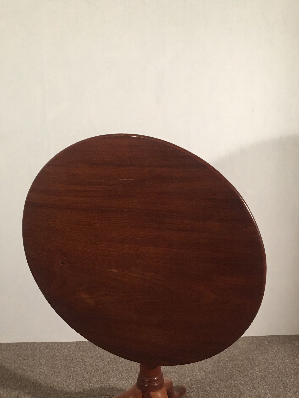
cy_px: 288
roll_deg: -0.8
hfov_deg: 33.6
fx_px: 495
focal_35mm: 43
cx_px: 142
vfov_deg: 42.8
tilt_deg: -21.3
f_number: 2.2
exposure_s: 1/17
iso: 125
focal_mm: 4.15
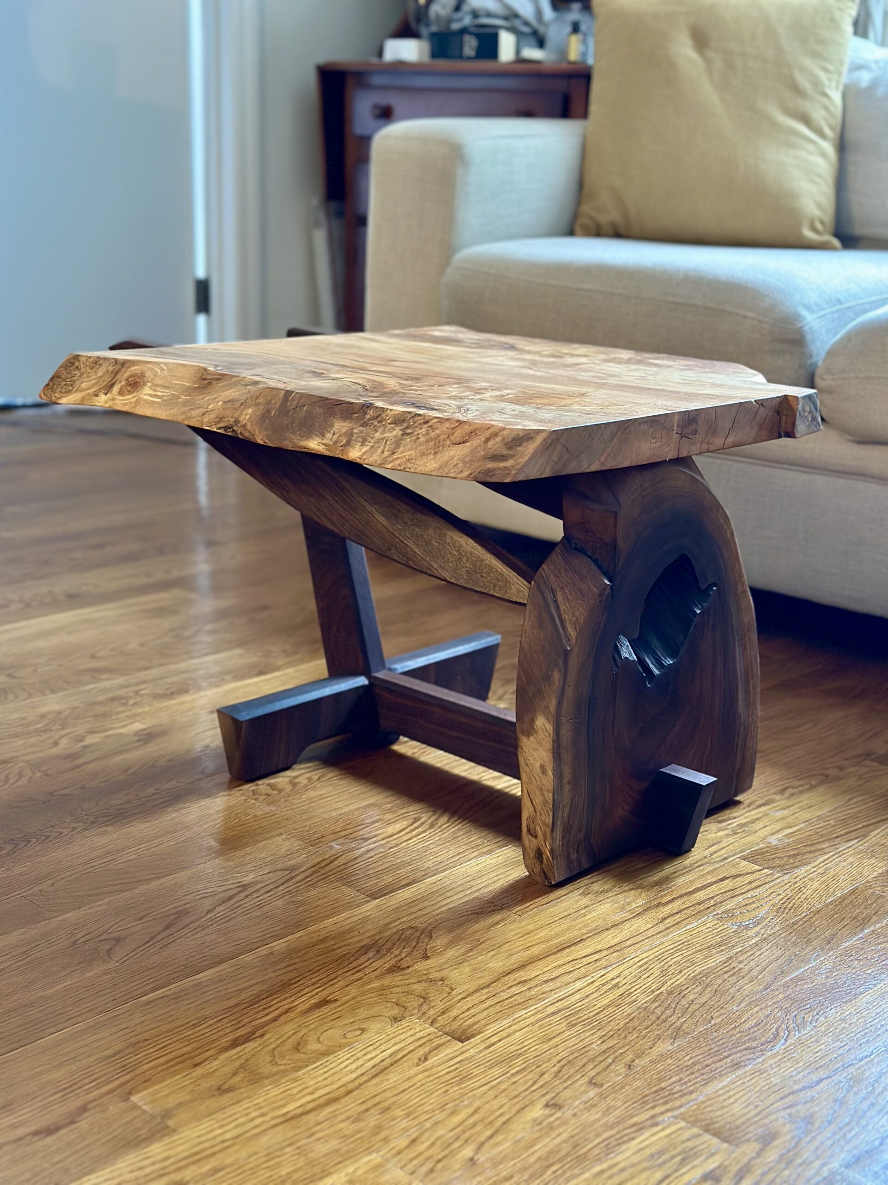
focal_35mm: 48
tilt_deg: -13.5
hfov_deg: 30.3
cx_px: 444
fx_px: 1642
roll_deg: -2.1
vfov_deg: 39.7
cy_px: 592
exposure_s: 1/30
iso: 640
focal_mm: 6.86
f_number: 1.78
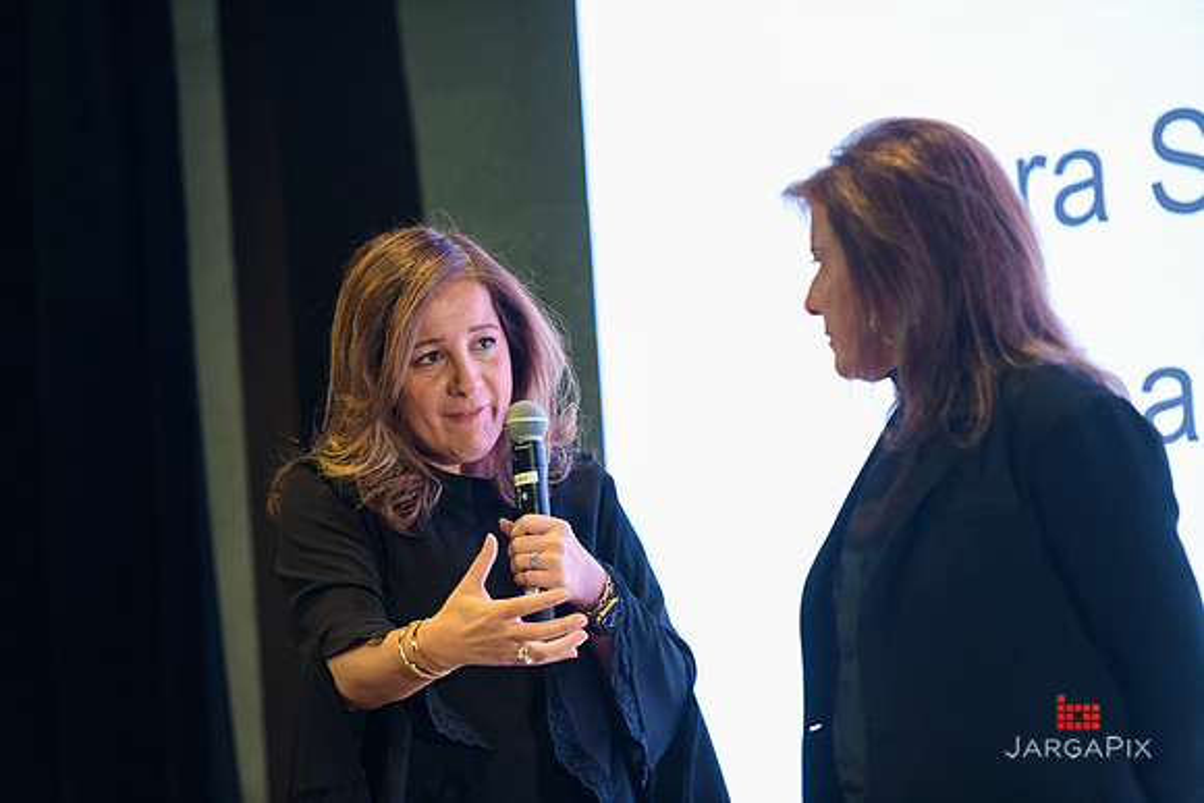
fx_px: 5687
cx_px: 602
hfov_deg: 12.1
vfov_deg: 8.1
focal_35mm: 170
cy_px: 402
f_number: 3.2
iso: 1250
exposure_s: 1/200
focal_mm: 170
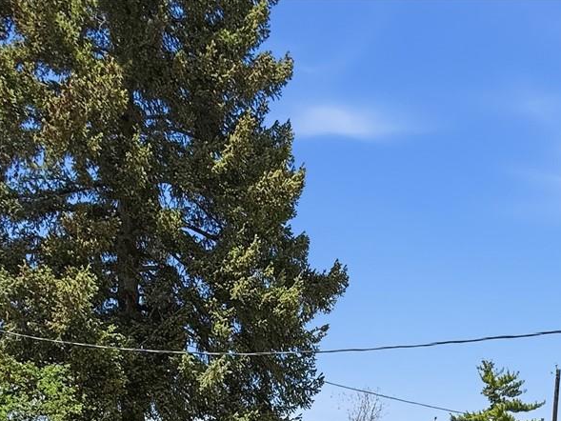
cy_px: 570
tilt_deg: -0.4
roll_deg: +1.0
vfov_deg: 29.2
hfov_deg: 48.4
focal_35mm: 38
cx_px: 361
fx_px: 616
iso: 50
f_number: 2.2
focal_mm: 2.2
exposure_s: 1/1464
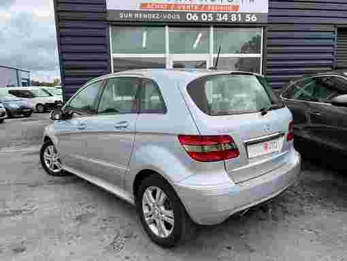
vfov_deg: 53.1
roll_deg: +1.5
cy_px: 130
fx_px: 261
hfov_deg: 67.3
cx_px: 174
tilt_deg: -9.6
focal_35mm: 26
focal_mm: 5.7
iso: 50
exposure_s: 1/2994
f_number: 1.5
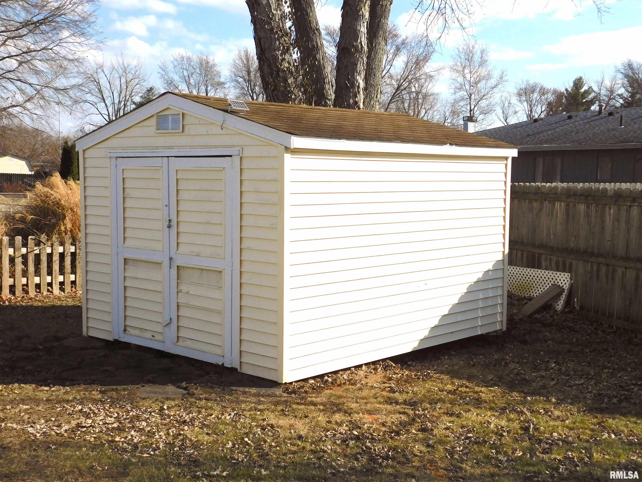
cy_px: 241
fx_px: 835
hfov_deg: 42.1
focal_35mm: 45
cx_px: 321
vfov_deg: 32.2
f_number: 7.4
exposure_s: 1/640
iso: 125
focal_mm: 8
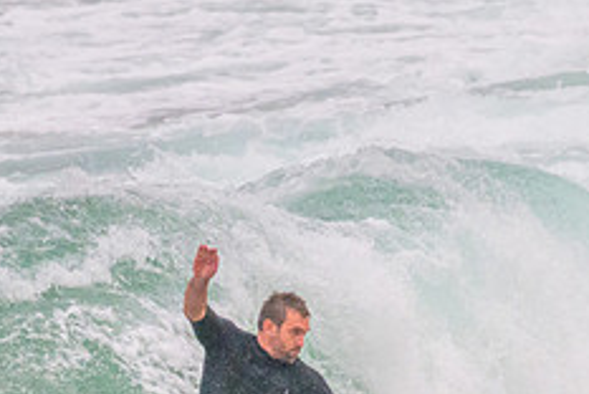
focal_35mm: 1988
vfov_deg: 0.7
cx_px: 288
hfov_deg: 1.0
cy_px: 443
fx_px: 32566
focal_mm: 800
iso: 4500
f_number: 11
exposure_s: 1/1250
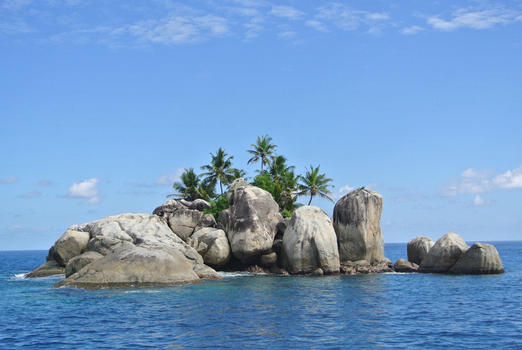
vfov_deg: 26.6
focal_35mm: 51
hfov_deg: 38.8
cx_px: 261
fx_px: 740
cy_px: 175
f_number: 4.8
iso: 100
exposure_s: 1/640
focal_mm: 18.9
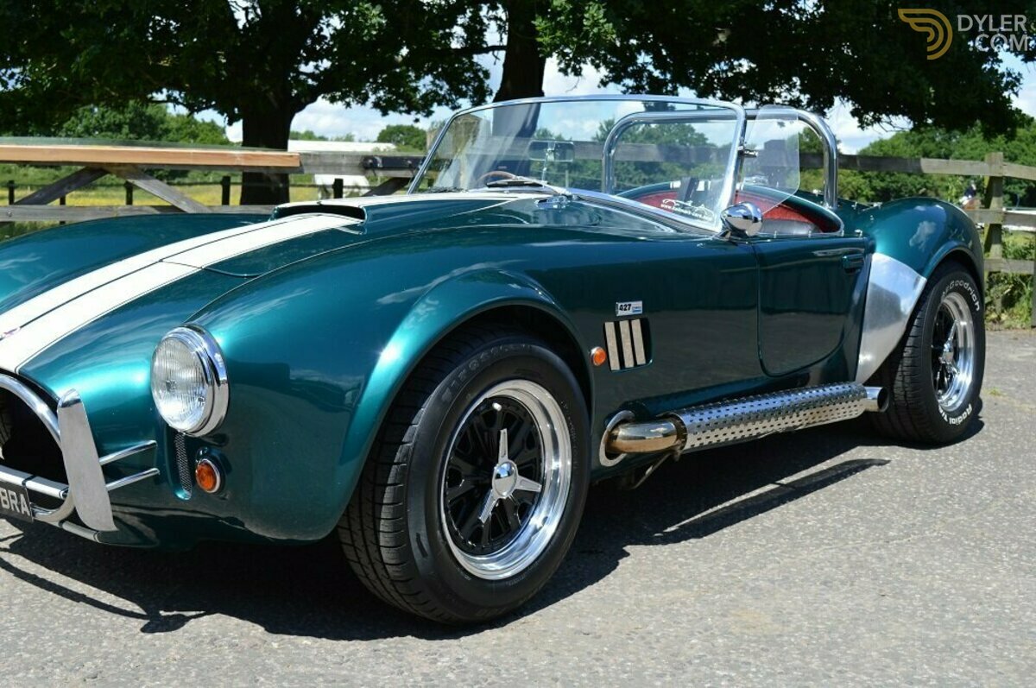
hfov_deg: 46.4
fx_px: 1207
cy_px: 344
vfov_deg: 31.8
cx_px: 518
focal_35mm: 42
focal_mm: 28
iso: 100
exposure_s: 1/200
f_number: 7.1
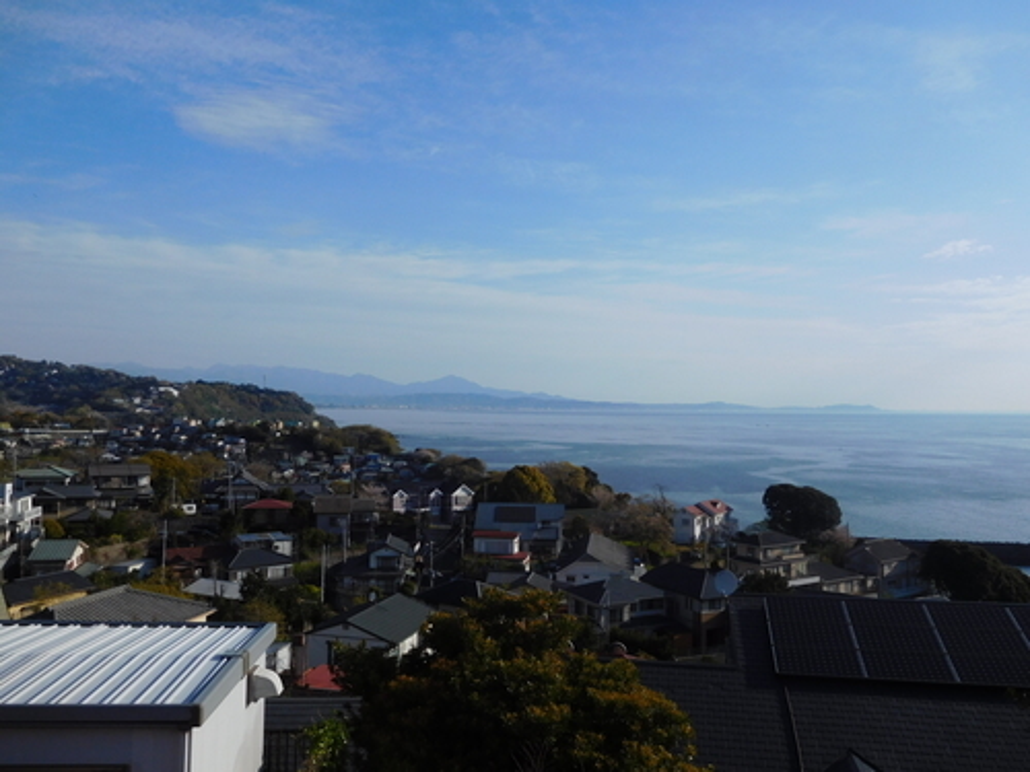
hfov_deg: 63.4
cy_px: 386
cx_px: 515
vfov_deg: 49.7
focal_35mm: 28
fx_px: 833
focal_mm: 5
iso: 125
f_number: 7
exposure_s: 1/640
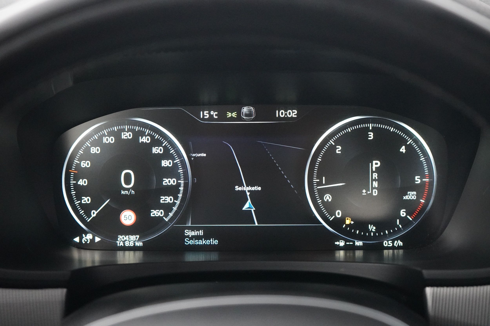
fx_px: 735
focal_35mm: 54
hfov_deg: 36.9
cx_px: 245
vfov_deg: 25.1
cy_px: 163
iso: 6400
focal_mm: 36
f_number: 4
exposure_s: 1/15
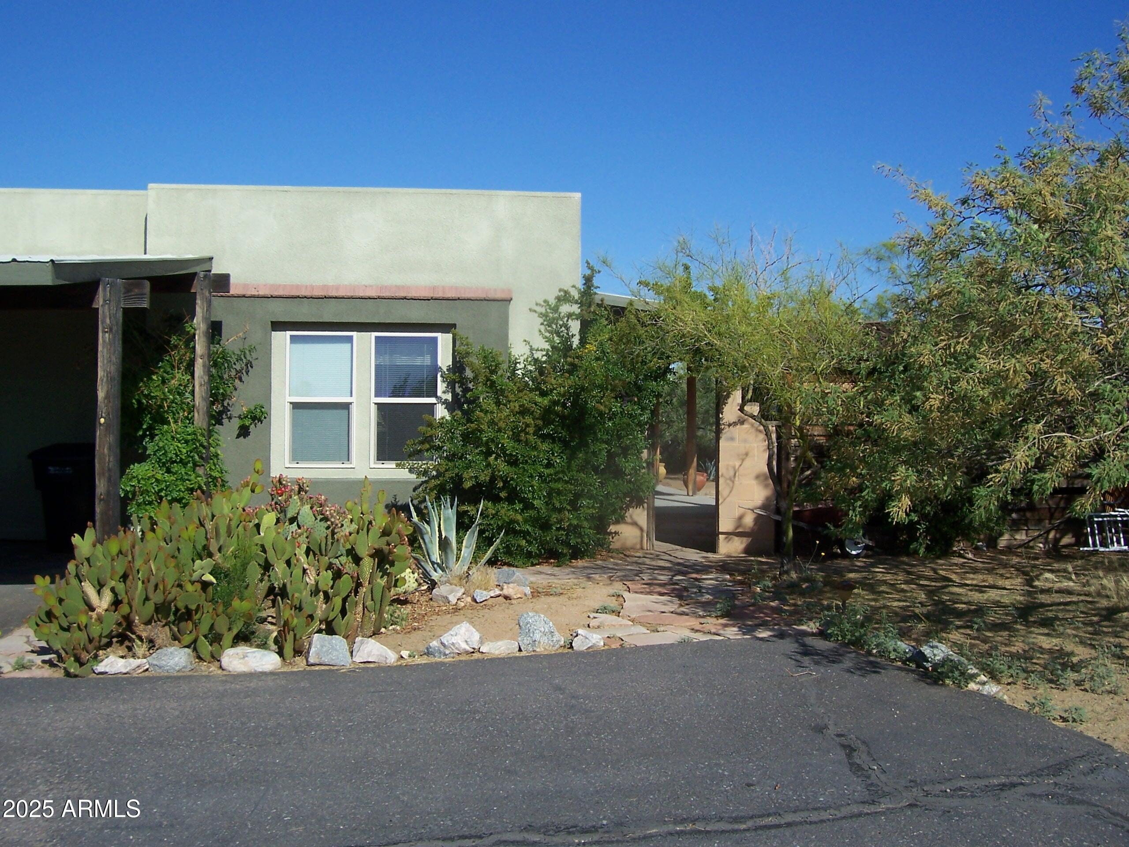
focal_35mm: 34
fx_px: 1109
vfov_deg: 41.8
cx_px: 564
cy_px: 424
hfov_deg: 54.0
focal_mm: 5.6
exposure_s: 1/750
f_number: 5.6
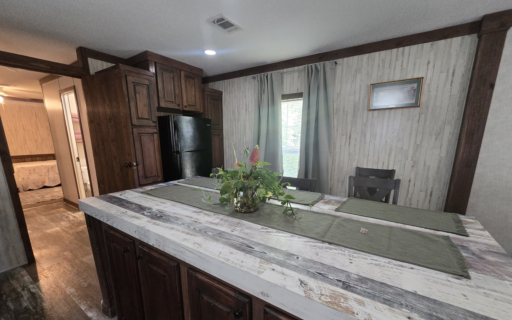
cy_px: 183
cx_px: 255
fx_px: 195
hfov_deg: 105.3
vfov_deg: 78.2
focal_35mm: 14
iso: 640
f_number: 2.2
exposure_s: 1/60
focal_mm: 2.2
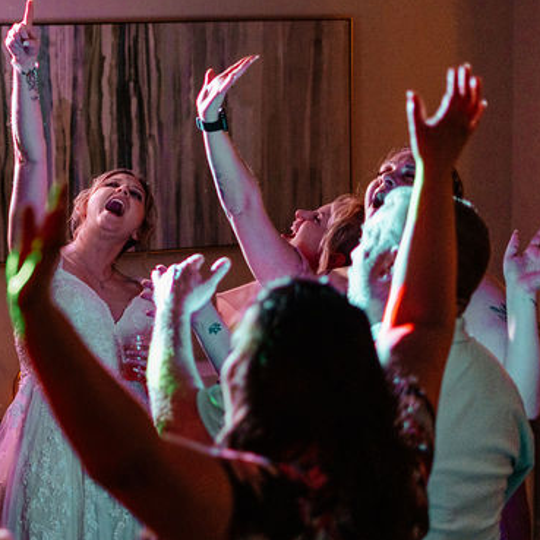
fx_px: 2083
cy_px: 236
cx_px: -6
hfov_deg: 14.5
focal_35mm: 118
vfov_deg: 14.8
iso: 1600
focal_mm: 50
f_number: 1.8
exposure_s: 1/160
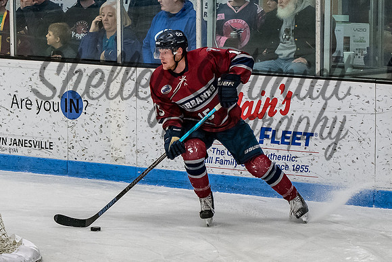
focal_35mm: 244
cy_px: 134
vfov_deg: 5.6
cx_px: 165
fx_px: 2652
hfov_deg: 8.5
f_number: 4
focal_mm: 86
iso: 2500
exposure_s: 1/800
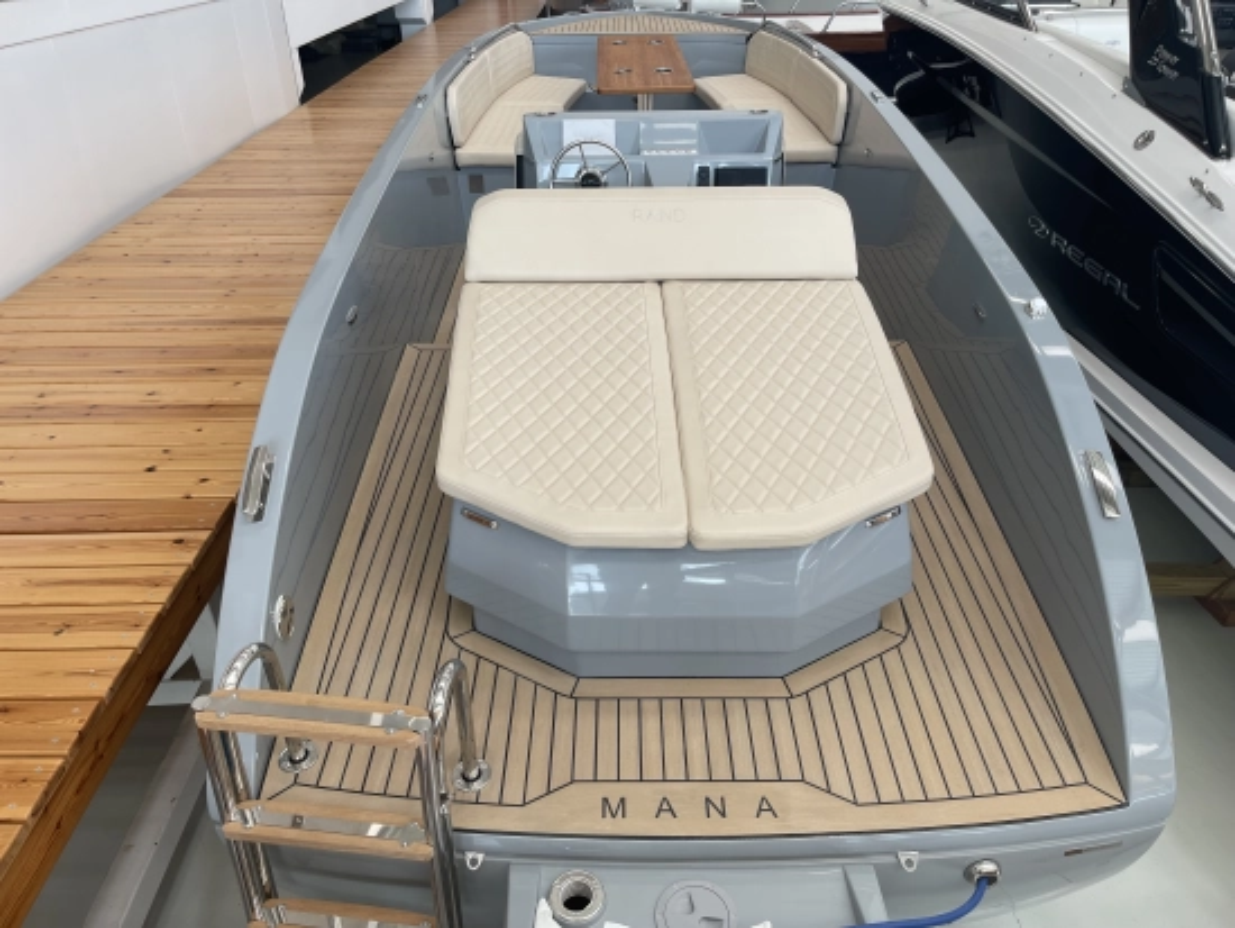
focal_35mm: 26
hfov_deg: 67.3
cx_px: 618
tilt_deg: -30.8
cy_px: 464
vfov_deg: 53.1
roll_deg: +1.4
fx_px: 928
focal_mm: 5.1
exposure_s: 1/196
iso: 32
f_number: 1.6
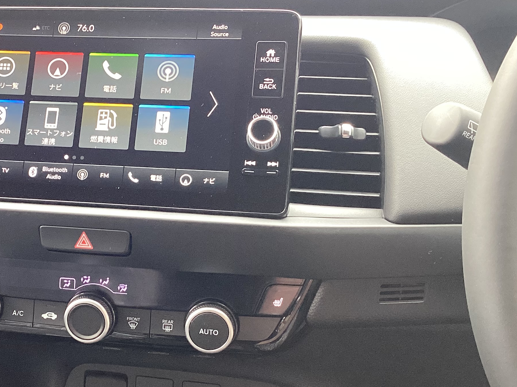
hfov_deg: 33.5
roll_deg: +1.1
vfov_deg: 26.0
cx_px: 115
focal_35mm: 56
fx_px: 836
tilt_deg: -24.2
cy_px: 255
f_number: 2.4
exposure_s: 1/60
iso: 160
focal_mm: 3.3
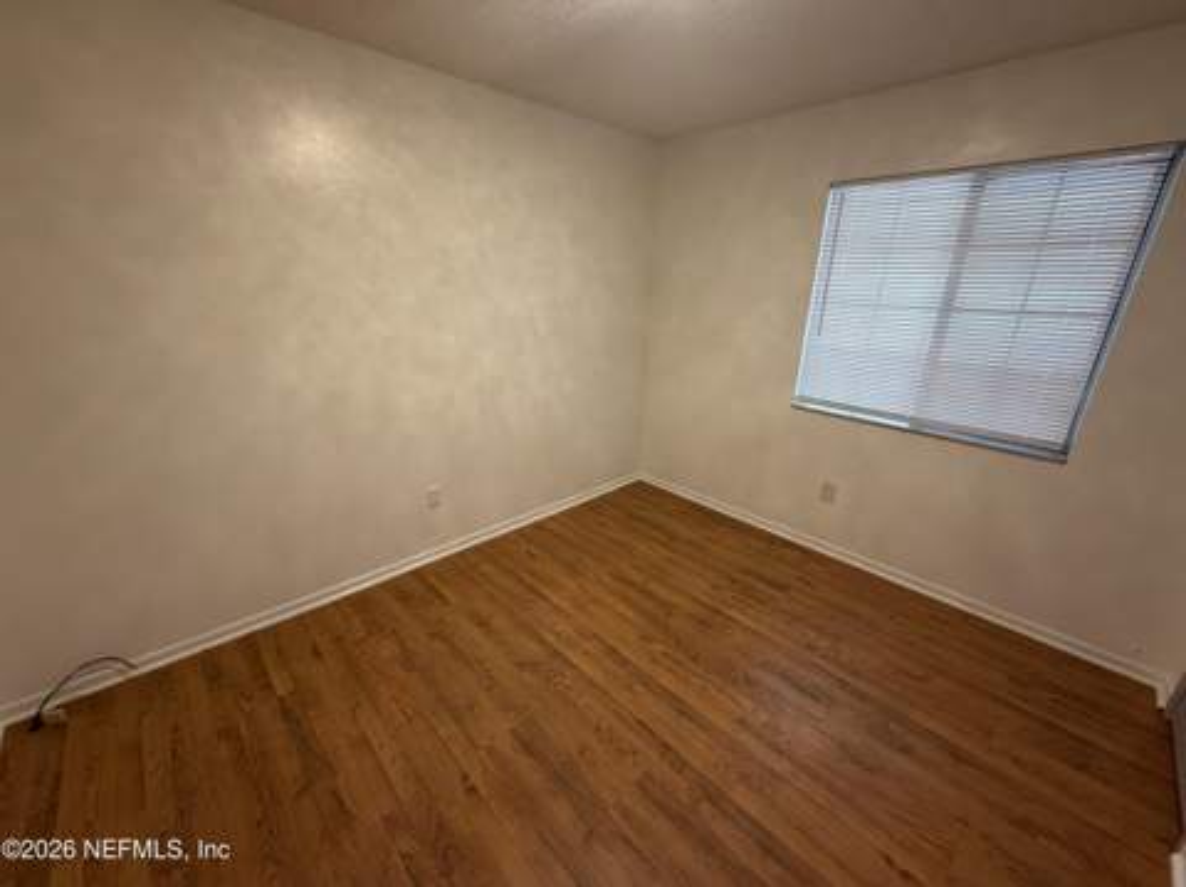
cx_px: 593
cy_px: 444
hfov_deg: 102.1
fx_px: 479
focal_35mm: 14
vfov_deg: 85.6
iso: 250
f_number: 2.2
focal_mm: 2.22
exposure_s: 1/120
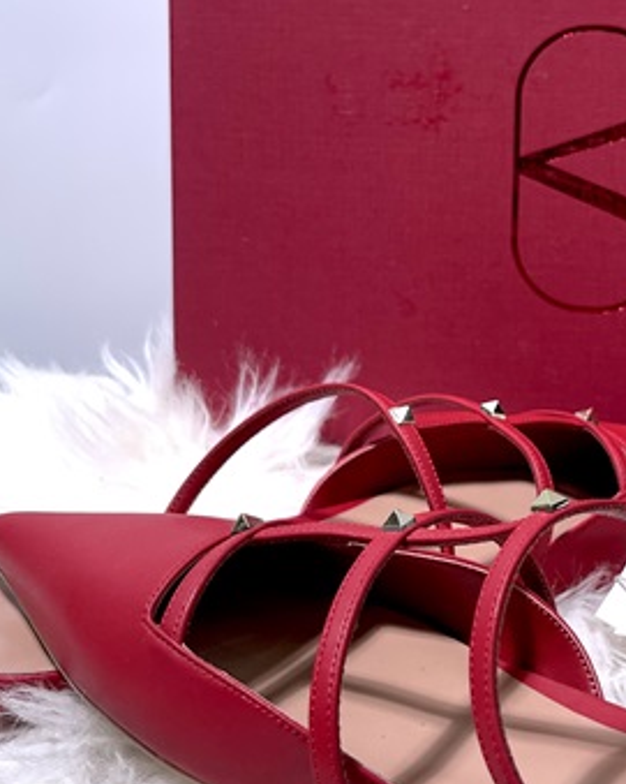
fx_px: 1344
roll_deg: -0.7
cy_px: 280
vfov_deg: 32.3
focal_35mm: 58
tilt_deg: -15.5
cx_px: 531
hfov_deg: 25.6
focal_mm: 5.1
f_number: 1.6
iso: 32
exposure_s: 1/801
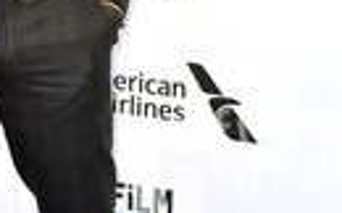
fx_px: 2039
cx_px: 20
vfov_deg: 6.0
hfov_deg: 9.5
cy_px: 24
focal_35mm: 219
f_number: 6.3
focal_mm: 70
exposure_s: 1/320
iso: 500
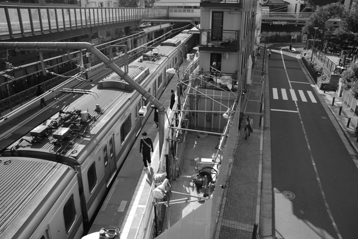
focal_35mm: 27
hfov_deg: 67.3
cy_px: 120
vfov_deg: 48.0
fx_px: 269
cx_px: 179
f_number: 6.3
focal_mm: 18
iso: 250
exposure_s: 1/320
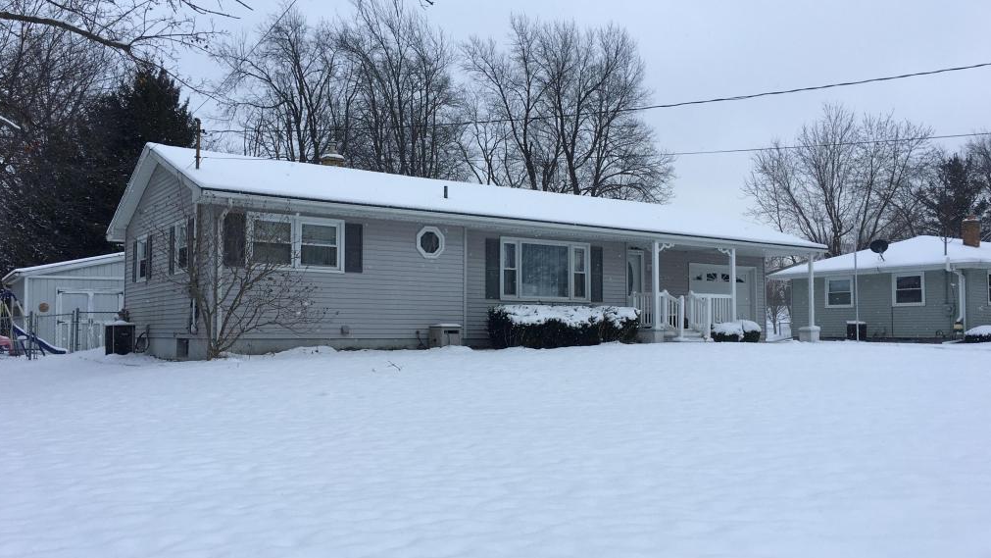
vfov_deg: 36.7
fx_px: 841
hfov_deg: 61.0
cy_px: 298
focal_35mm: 32
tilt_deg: +3.7
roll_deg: -0.5
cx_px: 495
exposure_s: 1/651
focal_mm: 4.15
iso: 25
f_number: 2.2
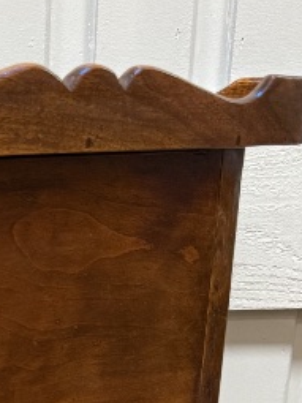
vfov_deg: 14.9
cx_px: -221
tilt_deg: -24.1
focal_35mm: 113
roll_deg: +1.2
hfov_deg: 12.1
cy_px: 757
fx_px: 1316
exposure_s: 1/50
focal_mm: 6.76
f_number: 1.78
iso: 200
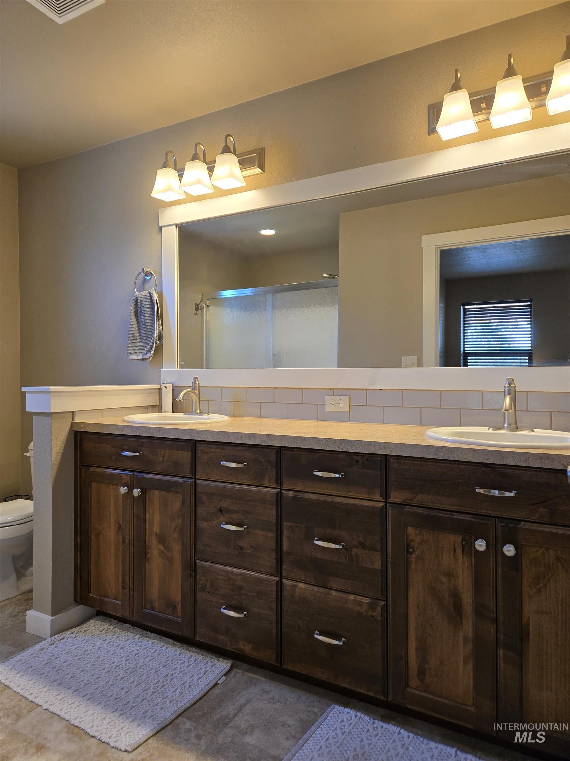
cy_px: 380
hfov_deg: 58.9
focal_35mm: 23
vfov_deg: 73.9
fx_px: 505
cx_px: 285
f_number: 1.8
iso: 100
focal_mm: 5.4
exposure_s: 1/120
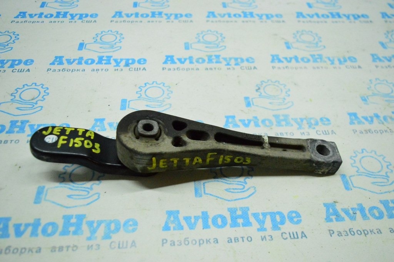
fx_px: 361
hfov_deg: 57.3
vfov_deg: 39.9
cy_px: 131
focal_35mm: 33
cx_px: 197
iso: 6400
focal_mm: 22
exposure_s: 1/1000
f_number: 4
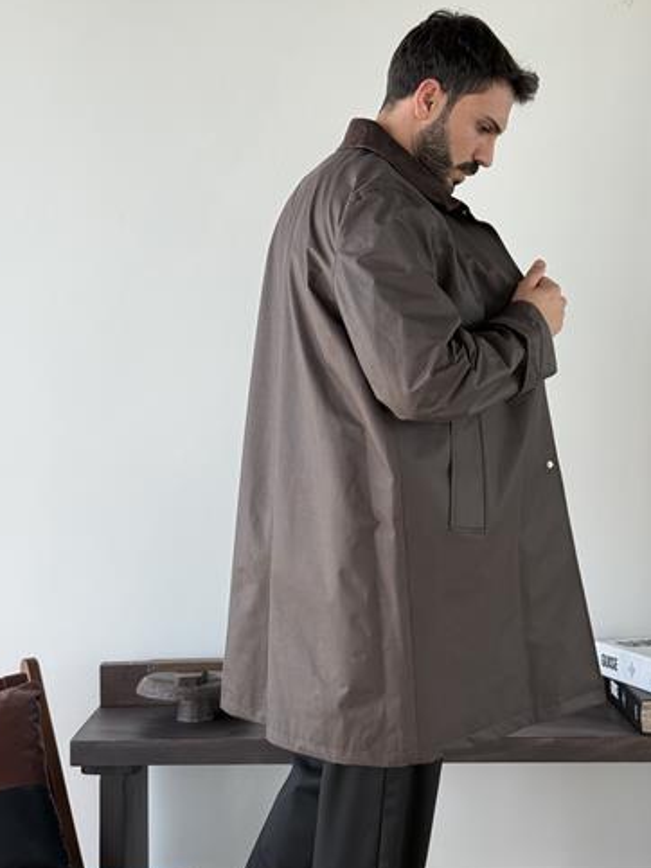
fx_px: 1330
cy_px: 411
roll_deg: +0.8
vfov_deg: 36.2
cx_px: 331
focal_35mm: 53
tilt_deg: -0.1
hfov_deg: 27.5
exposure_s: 1/186
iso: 50
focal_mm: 6.76
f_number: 1.78
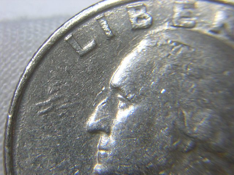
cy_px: 88
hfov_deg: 29.4
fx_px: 446
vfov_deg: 22.3
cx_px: 117
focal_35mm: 66
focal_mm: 8.6
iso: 100
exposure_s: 1/7.8
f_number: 3.5
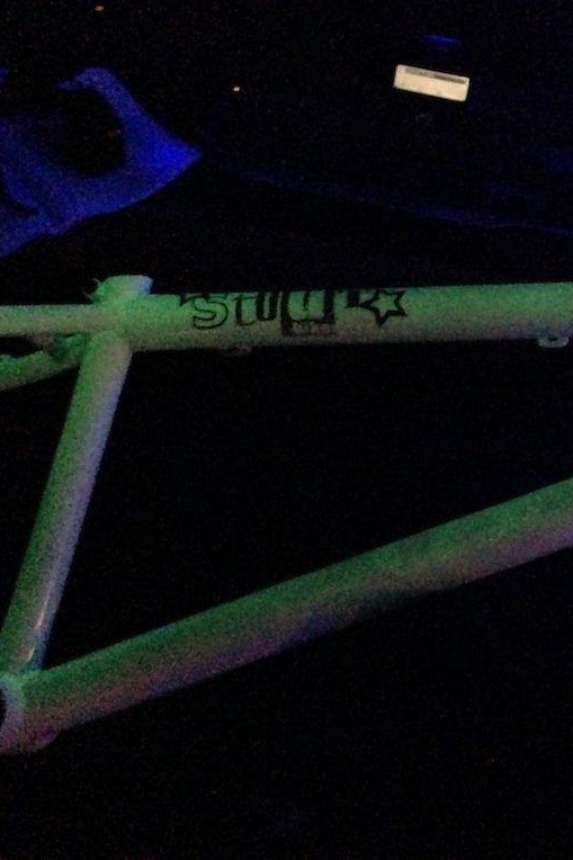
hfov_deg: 28.8
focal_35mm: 46
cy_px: 429
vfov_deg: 42.8
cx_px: 428
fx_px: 1099
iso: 3200
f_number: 2.4
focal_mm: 4.13
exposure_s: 1/15
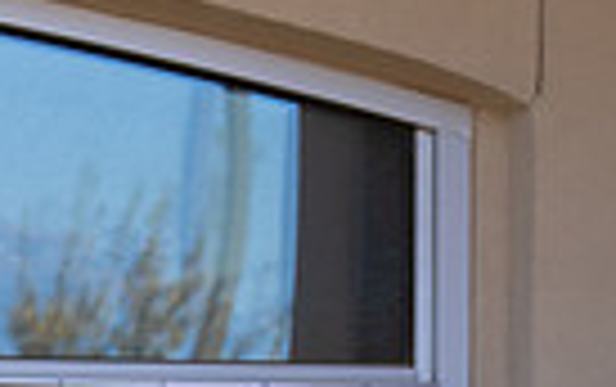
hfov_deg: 5.1
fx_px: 6841
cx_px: -229
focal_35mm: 407
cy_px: 1117
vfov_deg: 3.2
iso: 250
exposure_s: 1/500
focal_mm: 70
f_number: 4.5
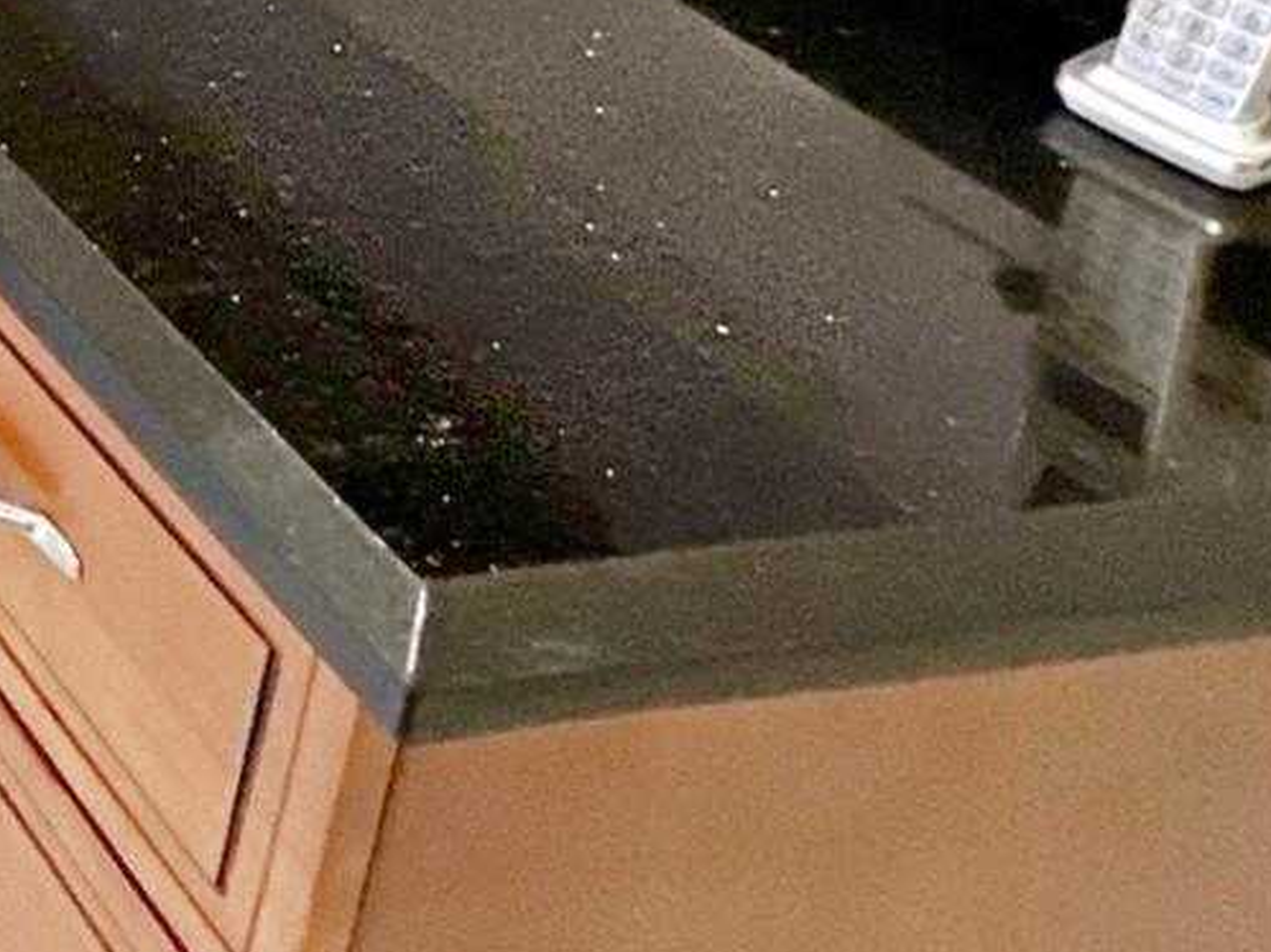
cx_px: -990
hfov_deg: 21.9
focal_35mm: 57
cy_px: -743
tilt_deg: -13.4
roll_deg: -2.7
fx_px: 2092
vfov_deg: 19.5
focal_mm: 2.22
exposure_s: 1/45
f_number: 2.2
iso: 320
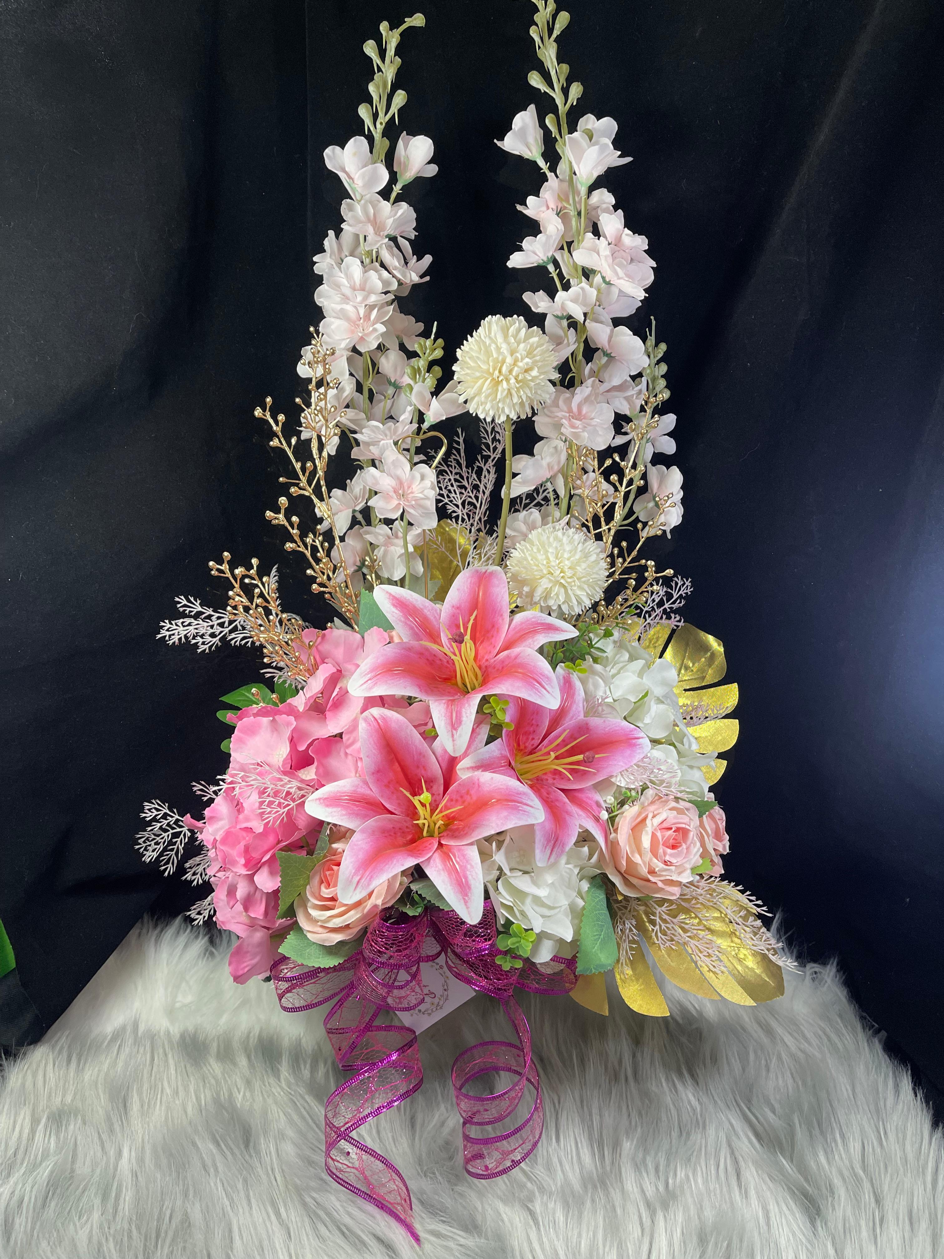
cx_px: 472
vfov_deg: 69.4
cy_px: 630
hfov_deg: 54.9
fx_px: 909
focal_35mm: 25
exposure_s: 1/100
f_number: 1.6
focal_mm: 5.1
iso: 125
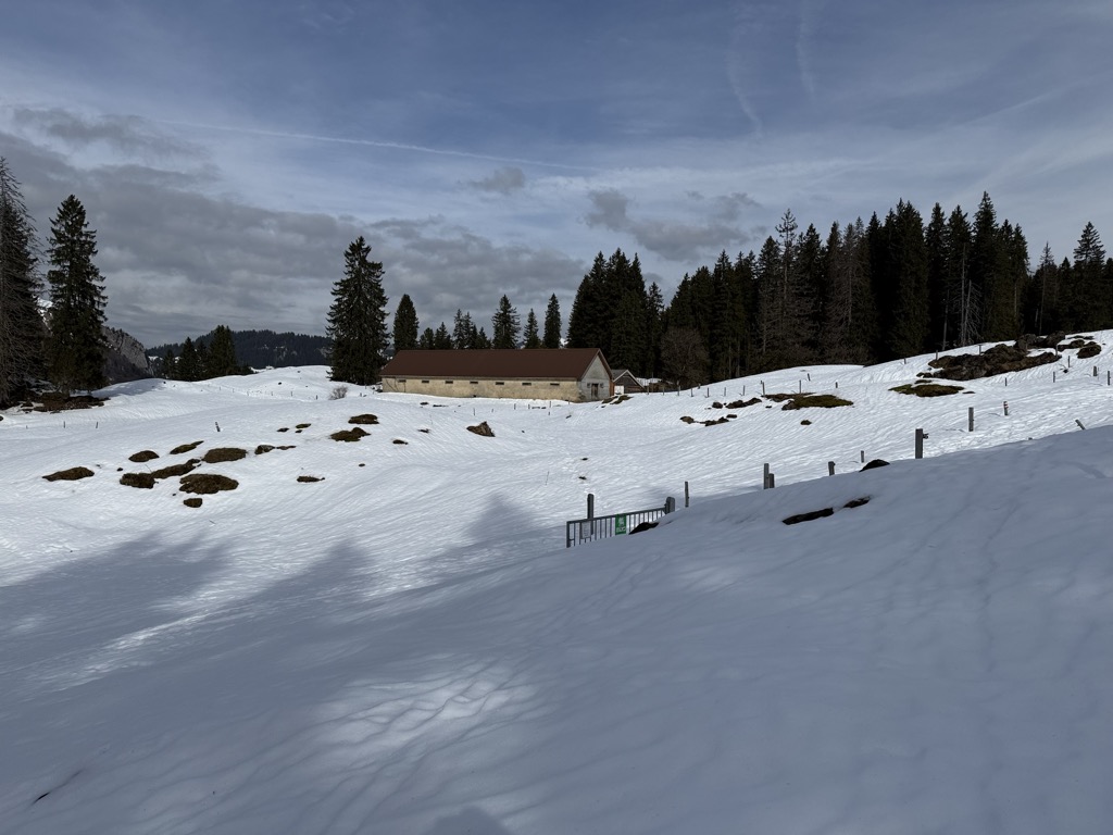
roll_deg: -0.6
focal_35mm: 24
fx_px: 772
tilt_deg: -1.6
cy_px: 418
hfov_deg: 71.6
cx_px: 556
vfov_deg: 56.8
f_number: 1.78
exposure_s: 1/11905
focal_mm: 6.76
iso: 80
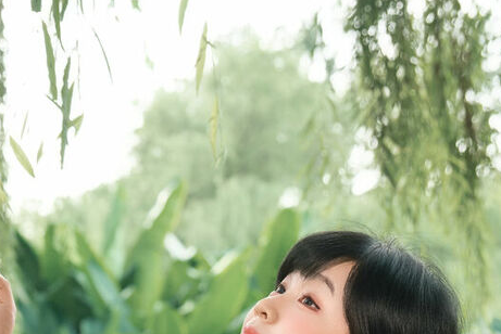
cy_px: 359
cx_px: 61
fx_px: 1490
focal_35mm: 107
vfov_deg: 12.6
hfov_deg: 18.8
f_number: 4
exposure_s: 1/125
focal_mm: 47
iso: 500
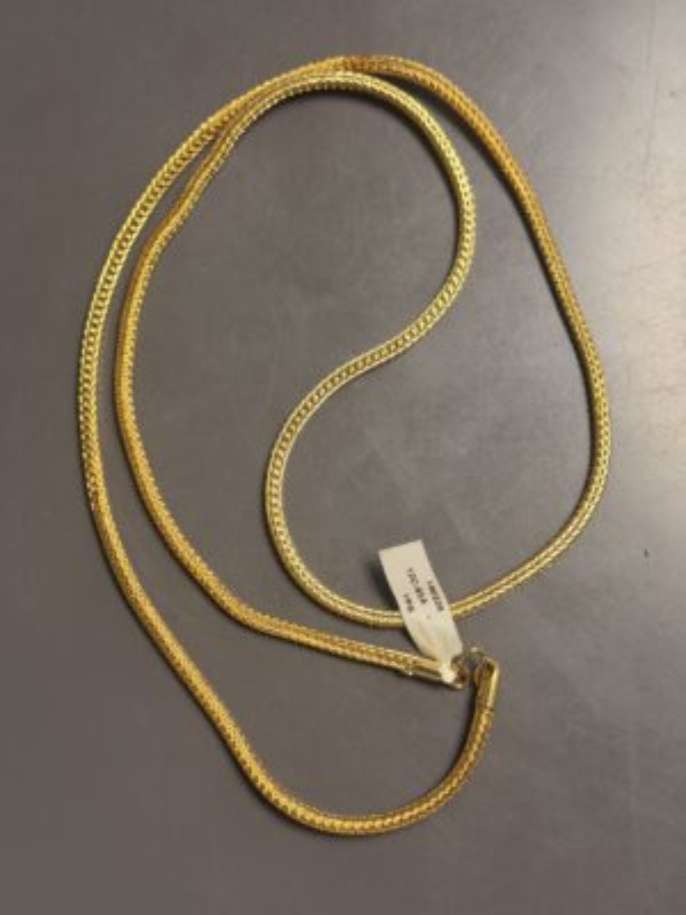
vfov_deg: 39.7
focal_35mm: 48
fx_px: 1268
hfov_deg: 30.3
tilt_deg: -82.1
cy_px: 458
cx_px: 343
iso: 160
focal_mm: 6.76
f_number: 1.78
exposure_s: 1/100
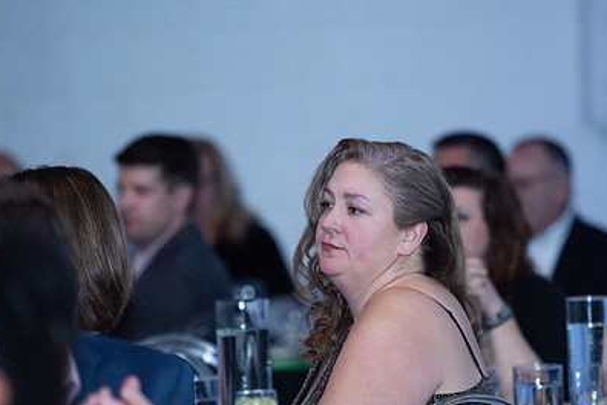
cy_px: 246
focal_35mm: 278
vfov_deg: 4.9
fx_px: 4687
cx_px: 376
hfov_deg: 7.4
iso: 1250
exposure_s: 1/200
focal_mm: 190
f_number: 2.8
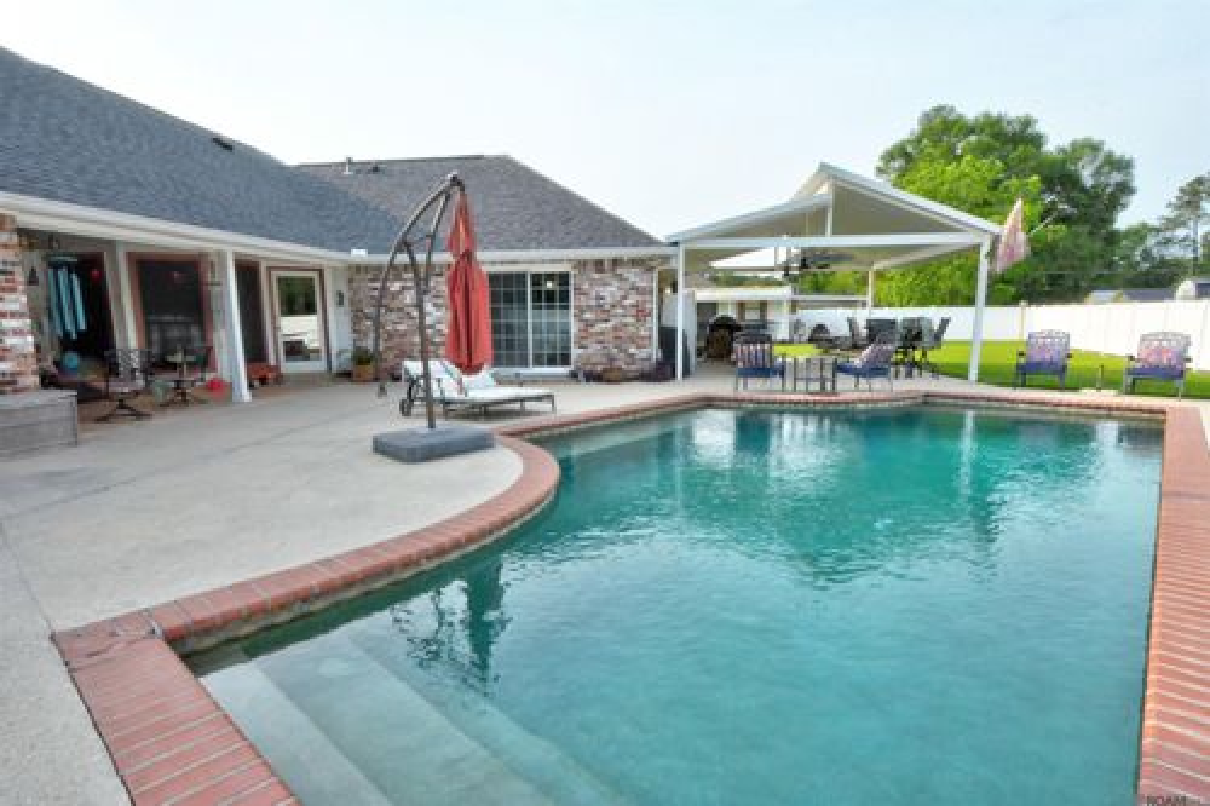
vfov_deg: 67.3
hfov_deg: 90.0
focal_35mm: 18
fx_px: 605
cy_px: 403
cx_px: 605
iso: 2500
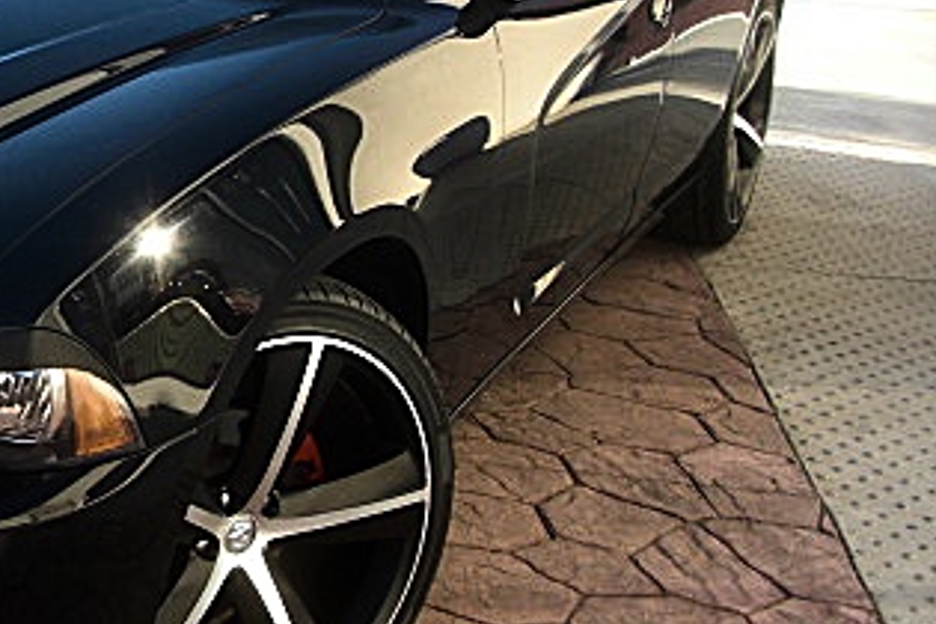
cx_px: 3
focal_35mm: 76
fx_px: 1976
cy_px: 259
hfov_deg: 25.4
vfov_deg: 17.9
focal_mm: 6.3
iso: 50
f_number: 2.8
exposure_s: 1/160
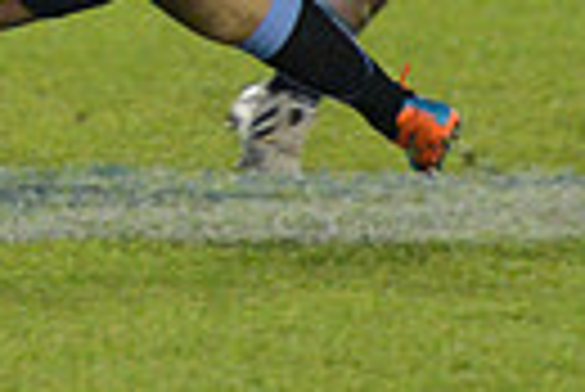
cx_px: -180
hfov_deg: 1.6
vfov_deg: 1.1
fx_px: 20368
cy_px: -318
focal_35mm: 1252
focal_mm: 280
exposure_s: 1/500
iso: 5000
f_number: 4
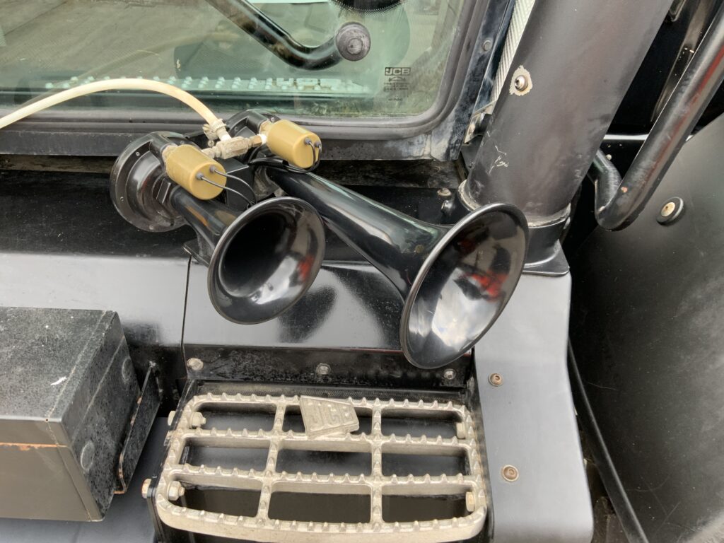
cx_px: 362
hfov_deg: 61.7
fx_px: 607
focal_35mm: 29
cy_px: 272
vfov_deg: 48.2
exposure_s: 1/122
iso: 40
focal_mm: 3
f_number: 1.8
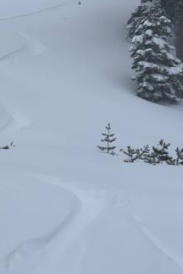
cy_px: 132
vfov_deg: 16.0
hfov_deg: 10.7
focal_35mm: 128
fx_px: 976
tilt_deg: +14.3
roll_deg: -1.7
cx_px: 25
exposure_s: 1/905
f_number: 2
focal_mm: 6
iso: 25
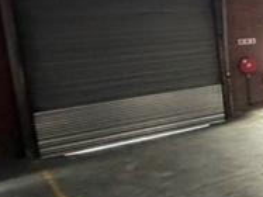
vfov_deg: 24.2
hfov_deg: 18.2
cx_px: 549
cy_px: 55
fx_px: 456
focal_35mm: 60
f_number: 2.2
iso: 800
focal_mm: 2.22
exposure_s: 1/50
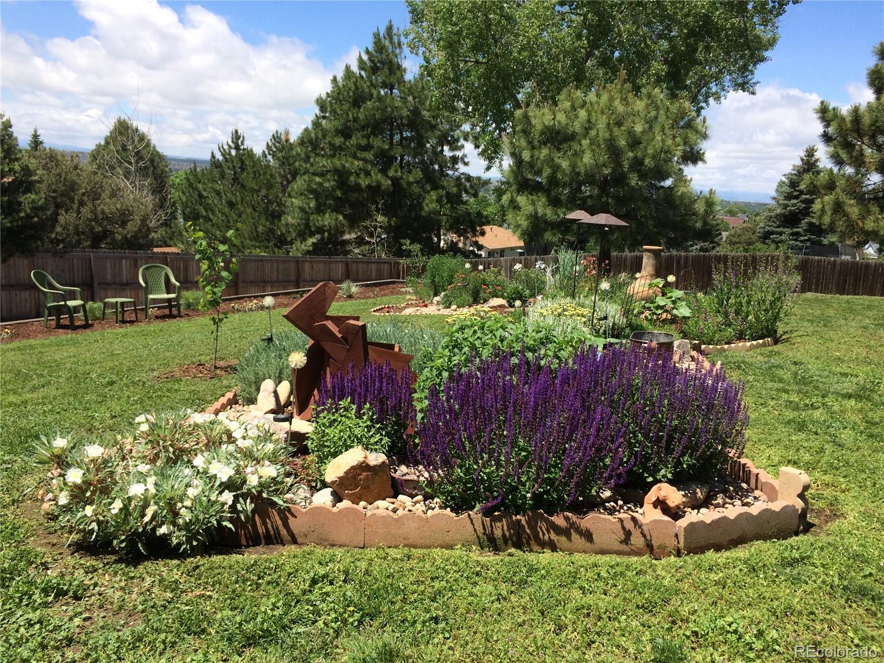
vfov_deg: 48.2
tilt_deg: -10.5
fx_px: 741
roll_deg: -3.3
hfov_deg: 61.7
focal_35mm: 29
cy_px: 332
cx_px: 442
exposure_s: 1/1642
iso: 32
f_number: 2.2
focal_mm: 4.15
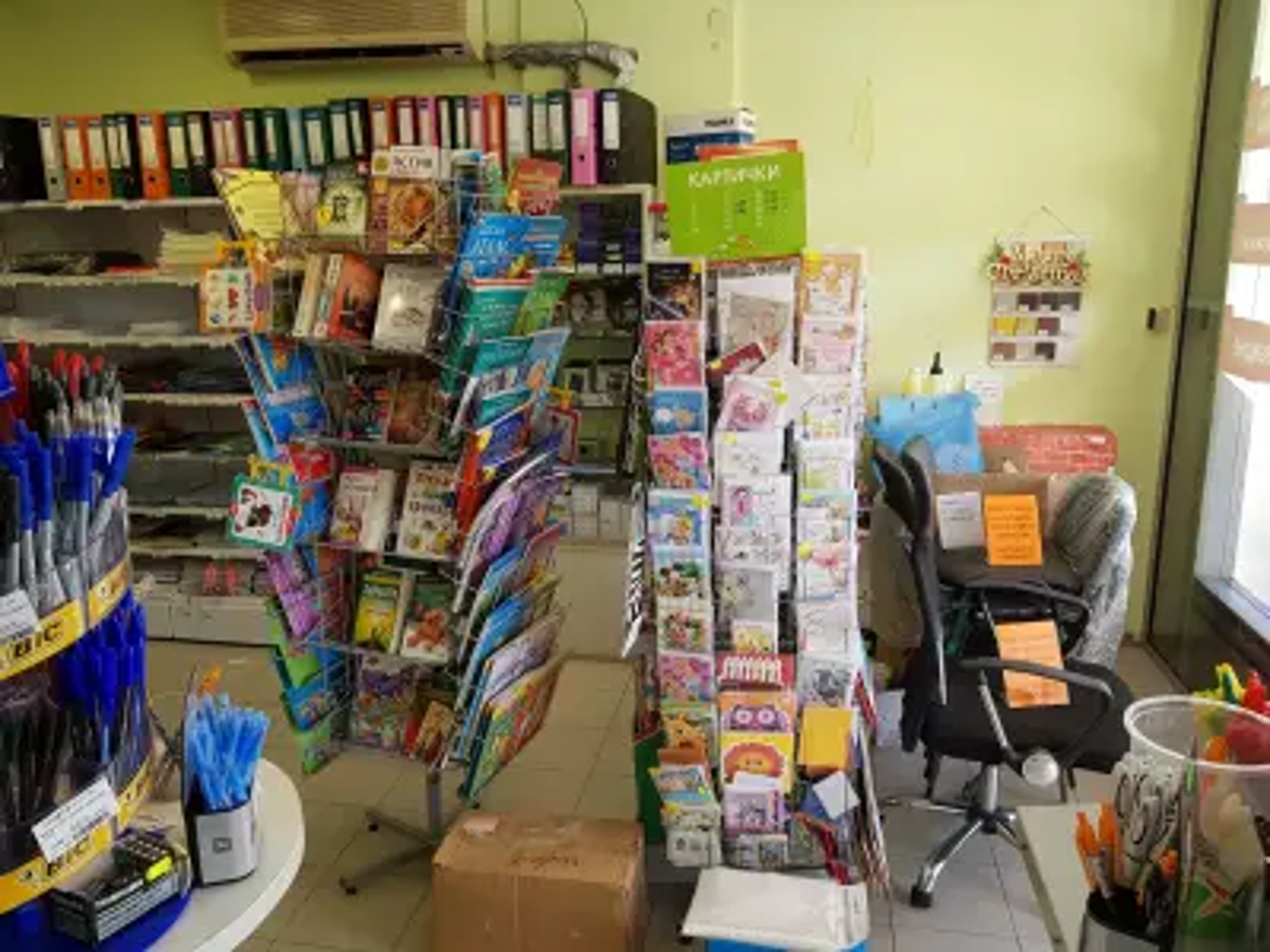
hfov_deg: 67.3
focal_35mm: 26
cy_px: 476
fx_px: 954
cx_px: 635
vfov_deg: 53.1
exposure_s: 1/50
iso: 50
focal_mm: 4.2
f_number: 1.7
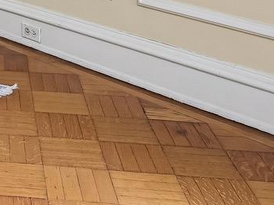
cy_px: -210
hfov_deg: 19.1
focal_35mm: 91
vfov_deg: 13.7
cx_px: -129
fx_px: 720
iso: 100
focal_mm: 16
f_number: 8
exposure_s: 1.6
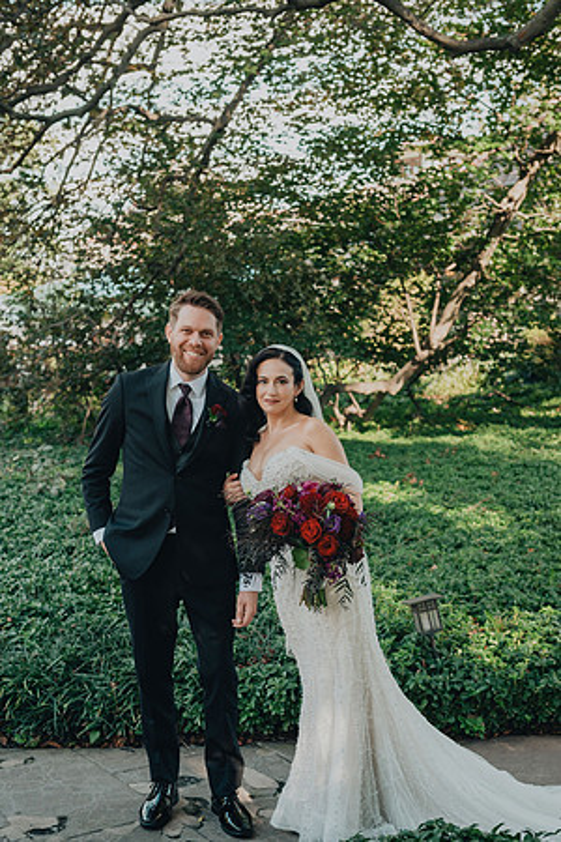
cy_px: 421
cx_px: 280
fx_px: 1169
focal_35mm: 50
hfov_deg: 27.0
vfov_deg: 39.6
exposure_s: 1/320
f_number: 4
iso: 400
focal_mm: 50
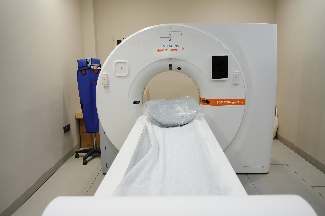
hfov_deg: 65.5
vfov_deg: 46.4
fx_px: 253
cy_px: 108
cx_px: 162
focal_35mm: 28
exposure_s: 1/125
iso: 1600
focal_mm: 28
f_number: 5.6
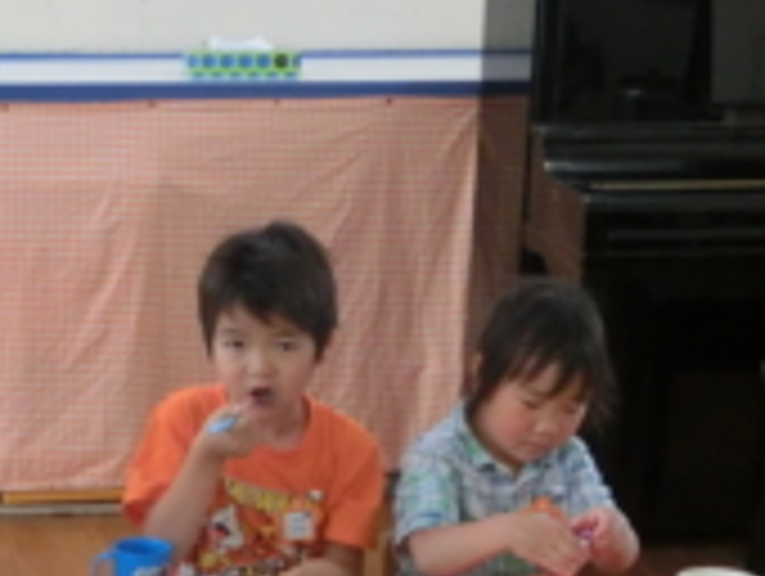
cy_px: 482
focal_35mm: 94
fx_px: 2080
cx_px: 9
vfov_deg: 15.6
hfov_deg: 20.2
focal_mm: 7.15
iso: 500
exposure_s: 1/125
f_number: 4
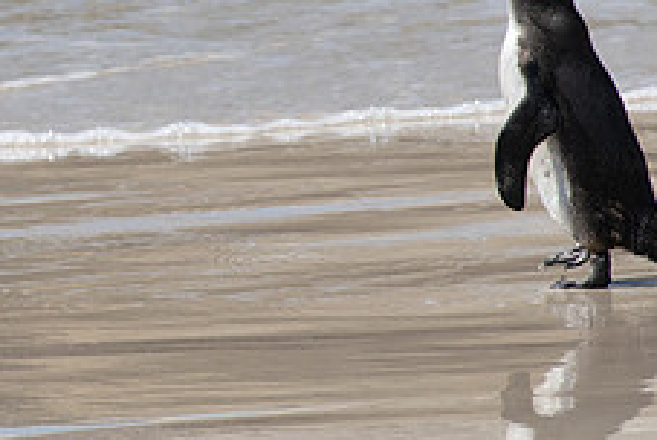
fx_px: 33751
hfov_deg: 1.1
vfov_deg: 0.7
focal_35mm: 1847
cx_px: 18
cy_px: 104
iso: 500
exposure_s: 1/1250
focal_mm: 600
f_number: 13
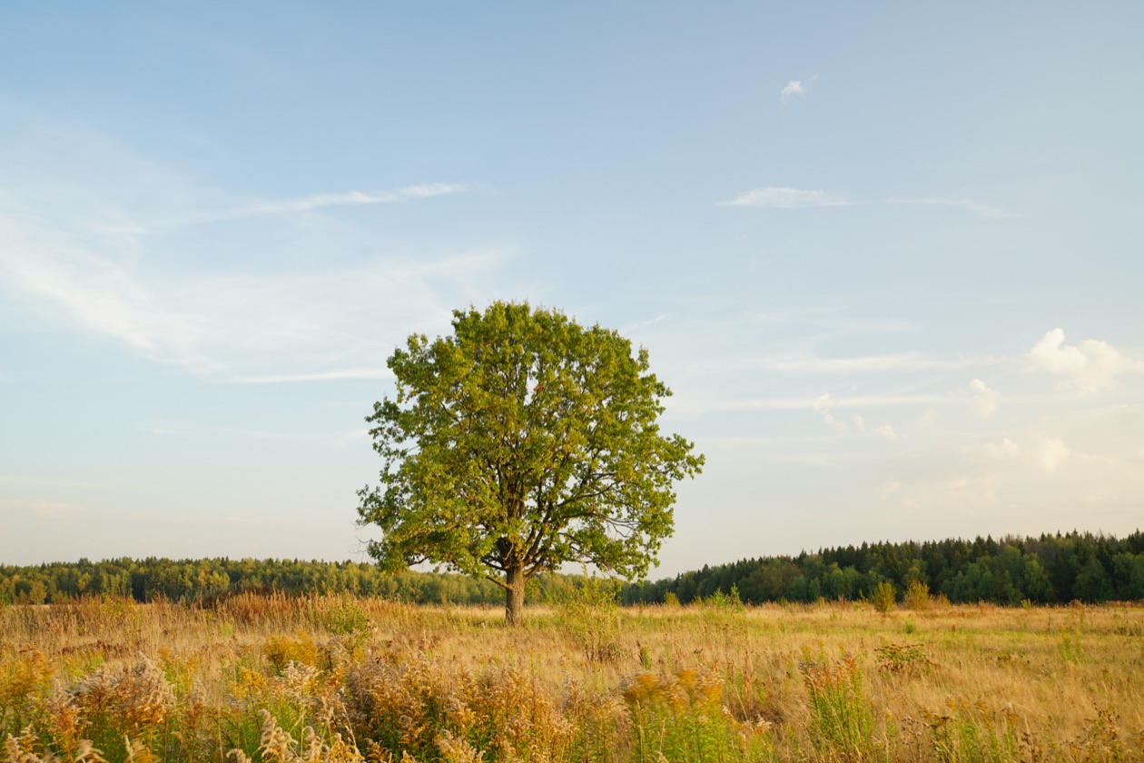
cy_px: 382
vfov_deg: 37.9
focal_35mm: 35
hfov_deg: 54.4
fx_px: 1112
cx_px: 572
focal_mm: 35
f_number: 8
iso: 100
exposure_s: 1/20
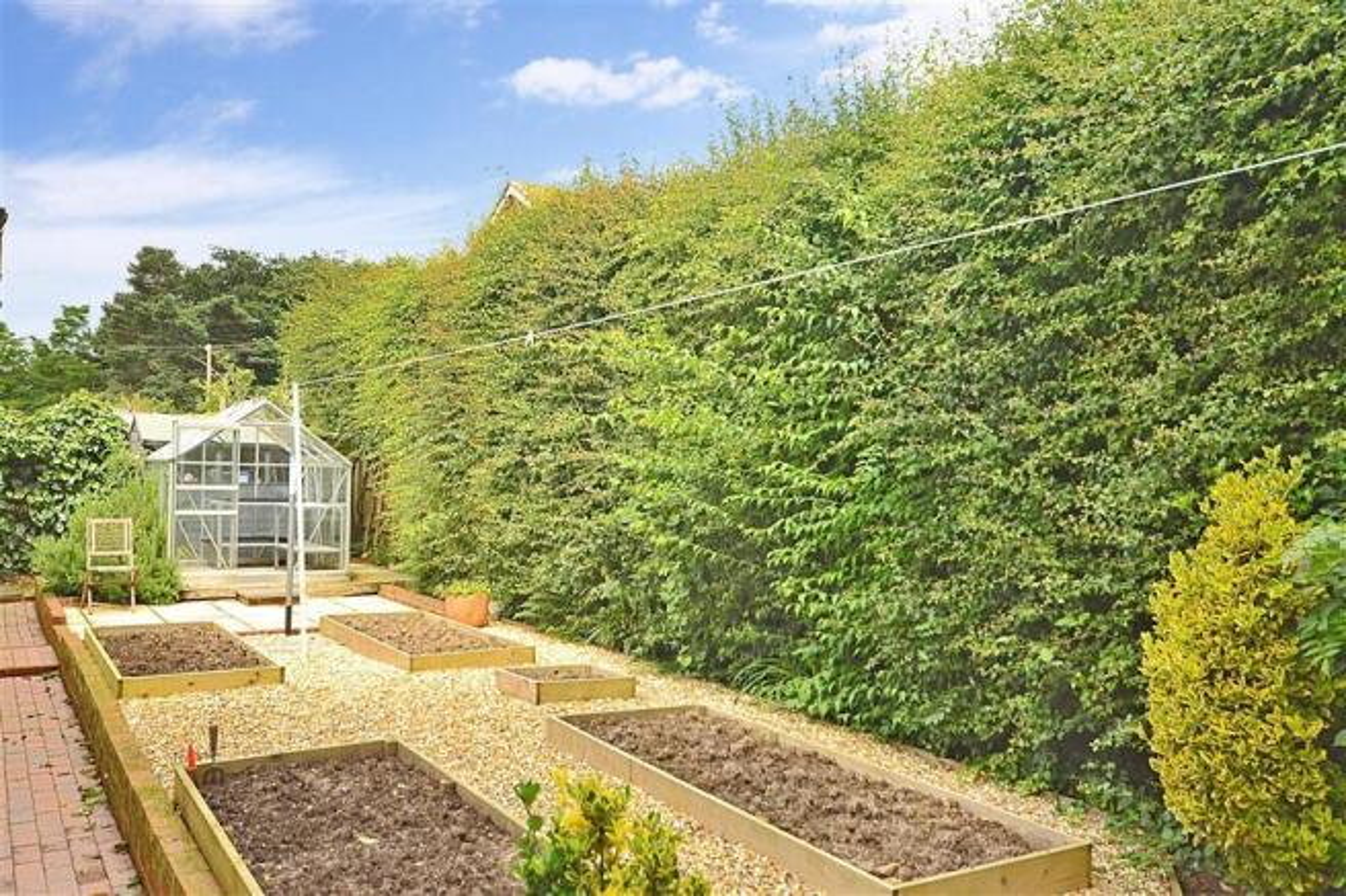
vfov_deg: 43.6
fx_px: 1121
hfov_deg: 61.9
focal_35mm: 30
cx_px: 673
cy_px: 448
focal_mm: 20
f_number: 7.1
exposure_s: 1/100
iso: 200
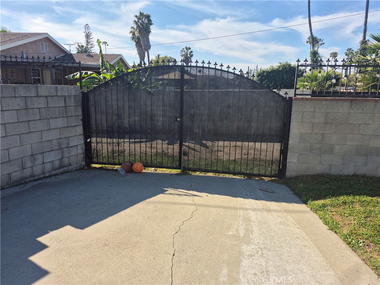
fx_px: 252
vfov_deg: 58.9
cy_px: 142
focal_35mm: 23
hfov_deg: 73.9
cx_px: 190
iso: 25
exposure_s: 1/1620
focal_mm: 5.4
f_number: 1.8
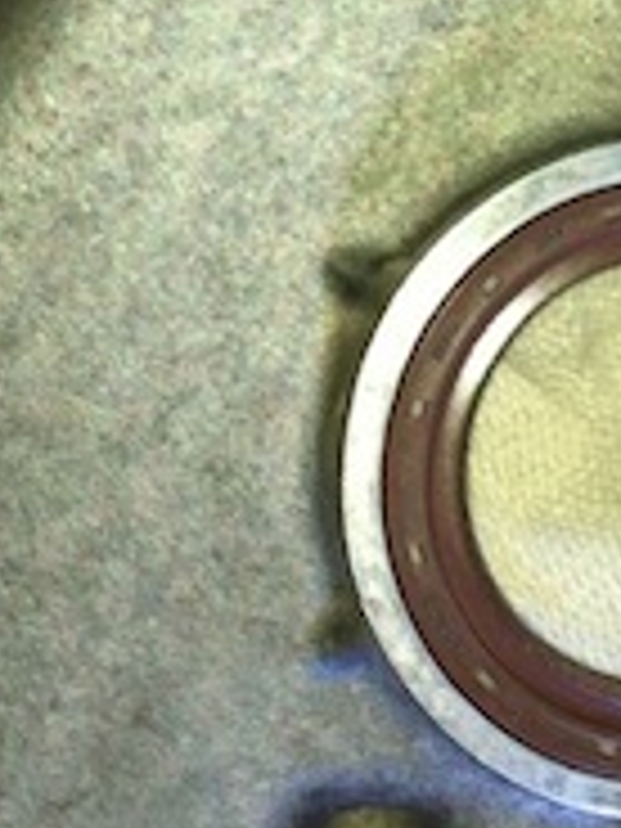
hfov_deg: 10.1
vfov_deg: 13.2
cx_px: 576
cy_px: -158
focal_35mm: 146
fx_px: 3492
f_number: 2.8
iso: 80
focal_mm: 3.85
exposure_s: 1/17
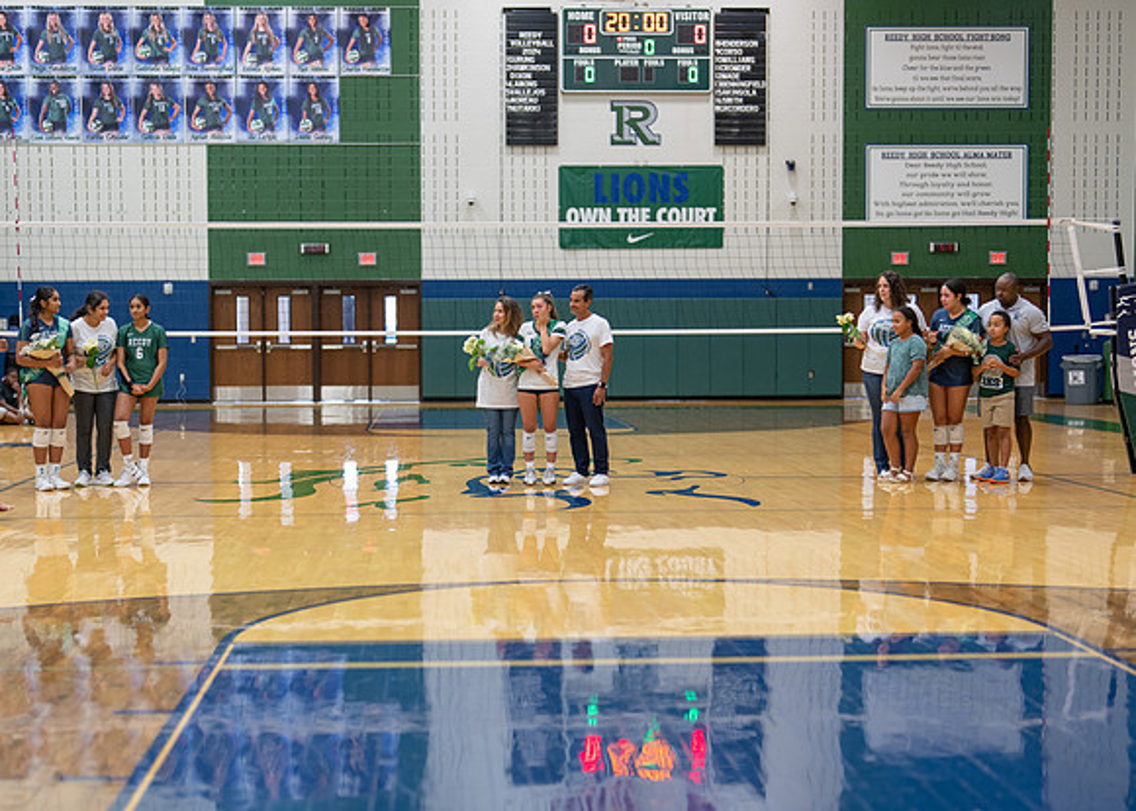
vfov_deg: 24.1
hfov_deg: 33.3
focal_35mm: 59
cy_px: 445
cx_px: 513
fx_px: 1900
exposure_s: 1/320
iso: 400
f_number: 1.2
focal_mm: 50
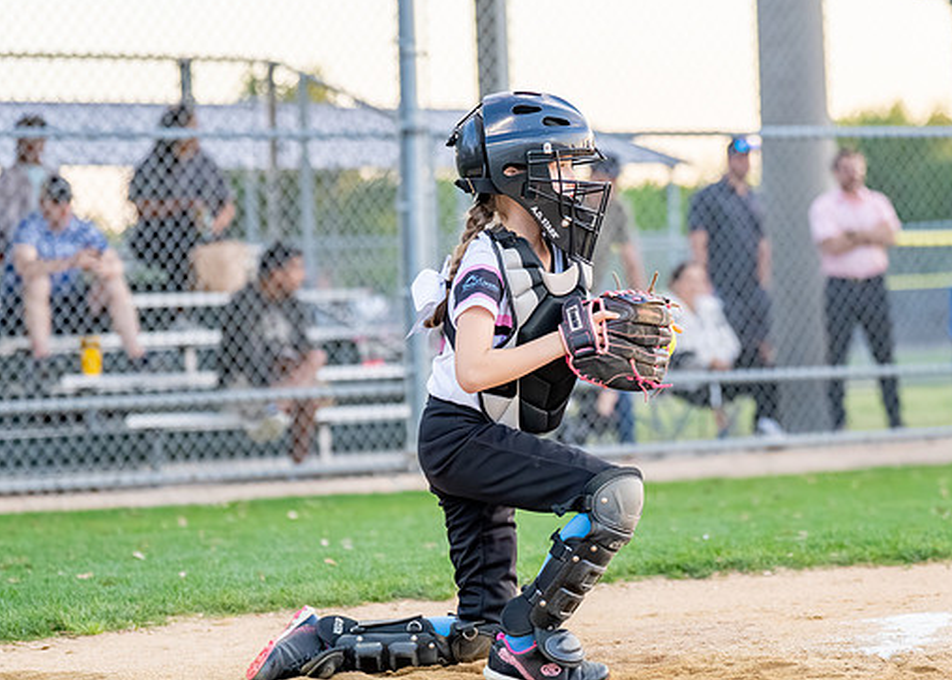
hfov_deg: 14.0
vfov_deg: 10.1
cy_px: 325
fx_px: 3867
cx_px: 560
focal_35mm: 143
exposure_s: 1/1250
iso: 1600
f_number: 2.8
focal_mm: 91
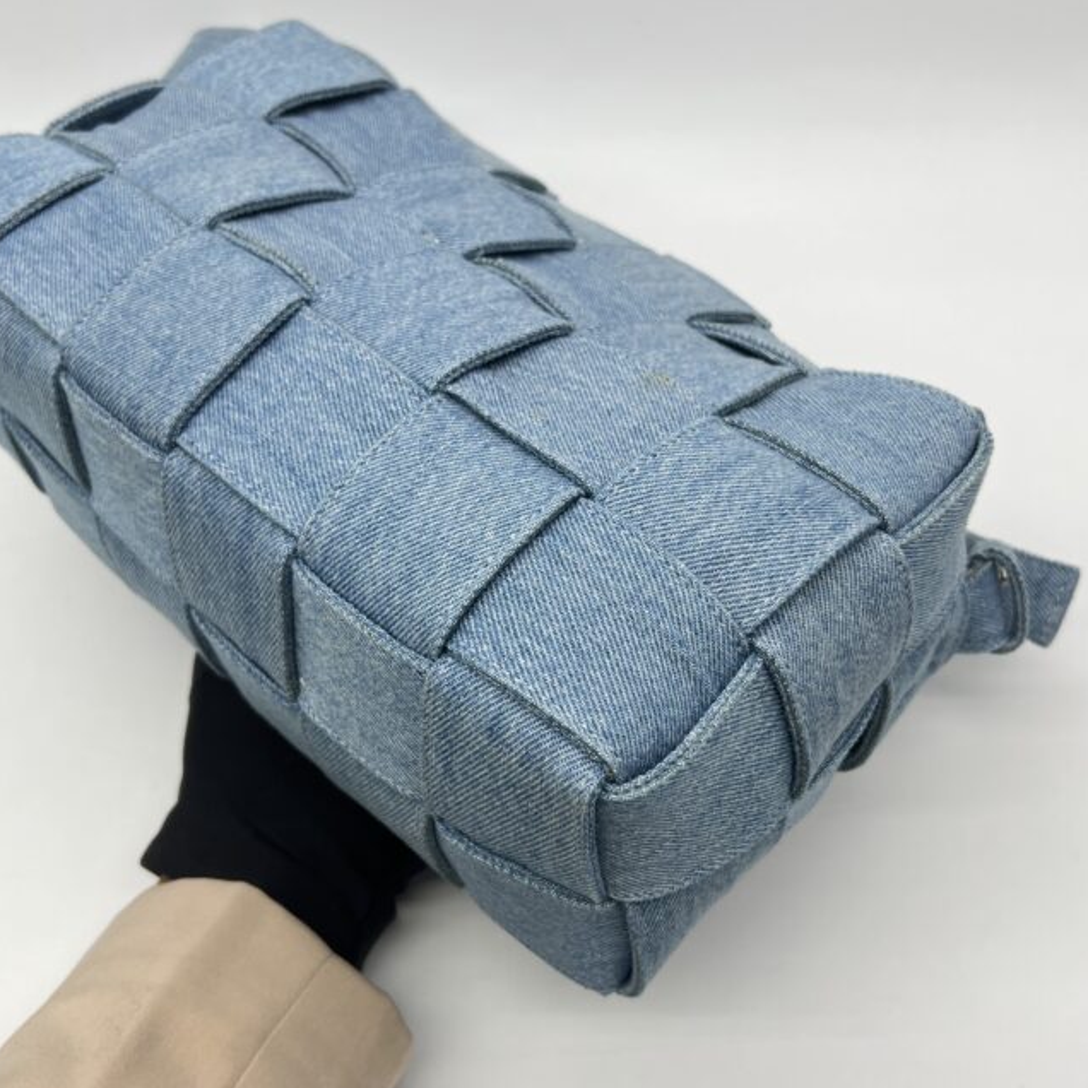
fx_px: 1316
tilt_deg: -51.5
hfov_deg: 44.9
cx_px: 559
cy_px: 595
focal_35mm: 37
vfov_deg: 44.9
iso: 32
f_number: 1.5
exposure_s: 1/100
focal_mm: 5.7
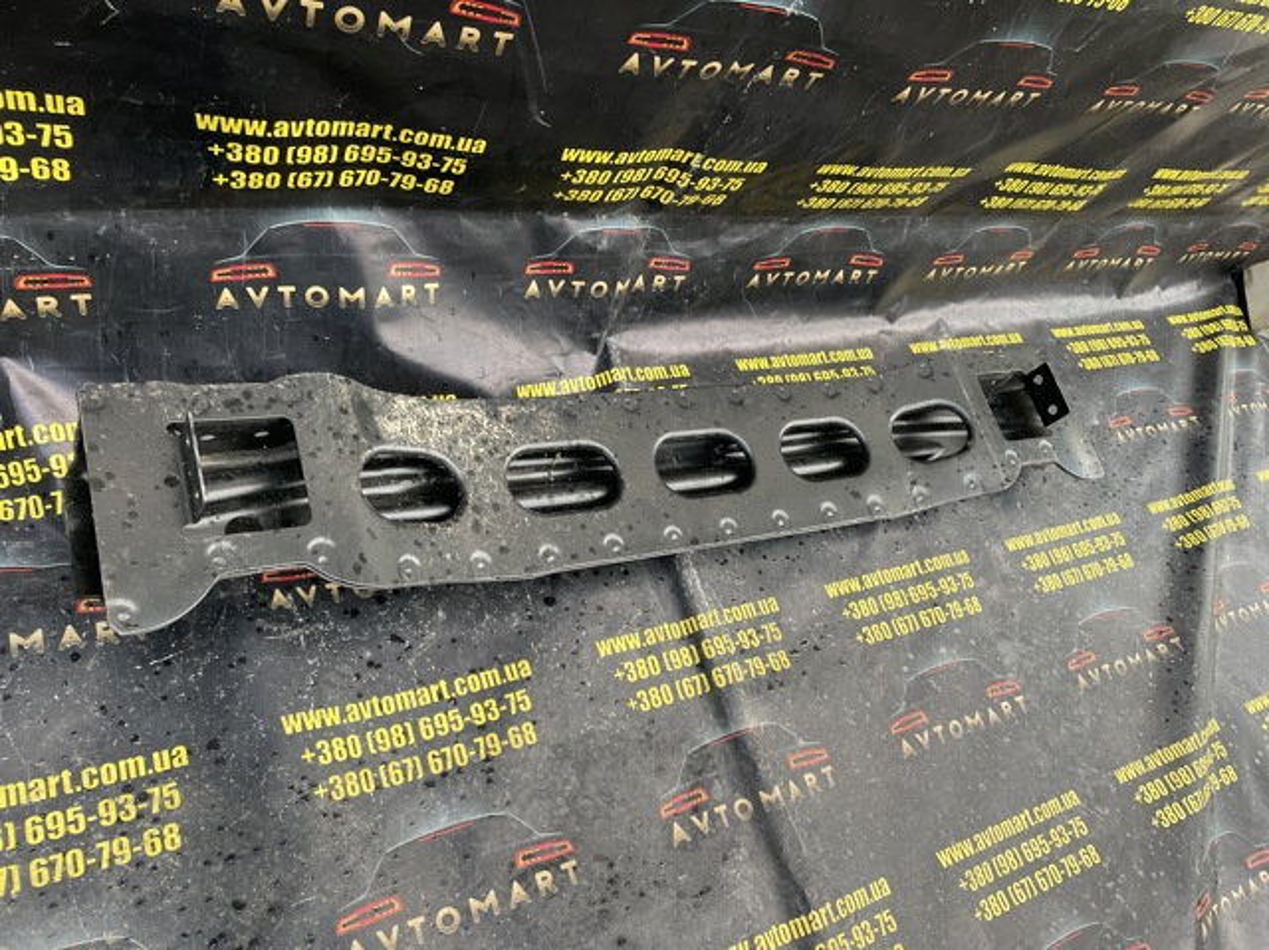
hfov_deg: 67.3
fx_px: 952
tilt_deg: -48.3
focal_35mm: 26
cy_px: 475
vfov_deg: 53.0
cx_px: 634
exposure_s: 1/121
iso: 100
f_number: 1.6
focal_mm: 4.2
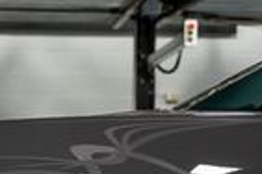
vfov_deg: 6.6
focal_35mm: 204
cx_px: 59
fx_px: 1485
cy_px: 262
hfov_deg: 10.1
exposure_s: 1/60
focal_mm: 45
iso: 800
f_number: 4
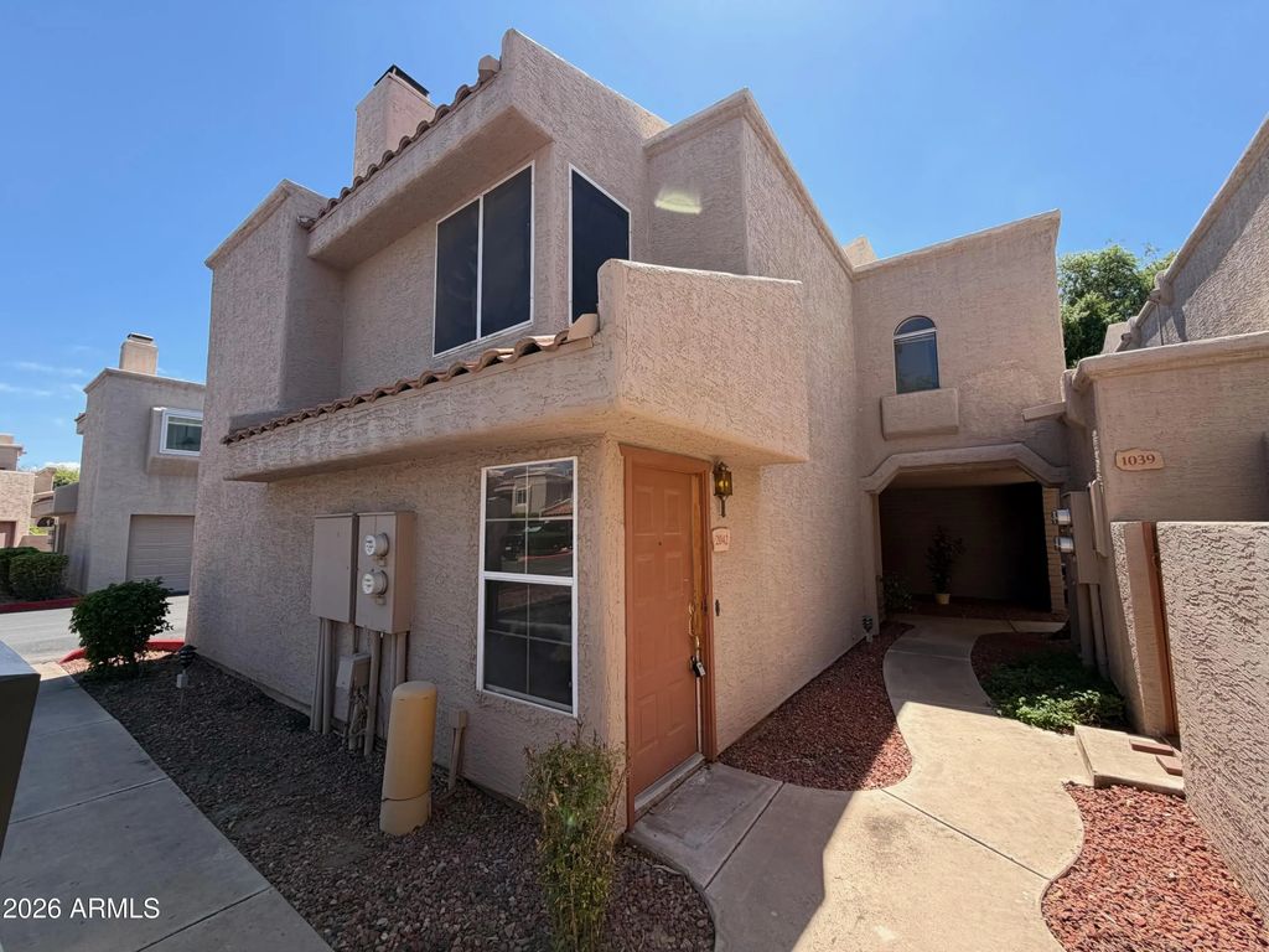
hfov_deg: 102.1
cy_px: 476
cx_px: 634
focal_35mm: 14
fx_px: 513
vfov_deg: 85.7
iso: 40
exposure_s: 1/760
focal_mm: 2.22
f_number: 2.2
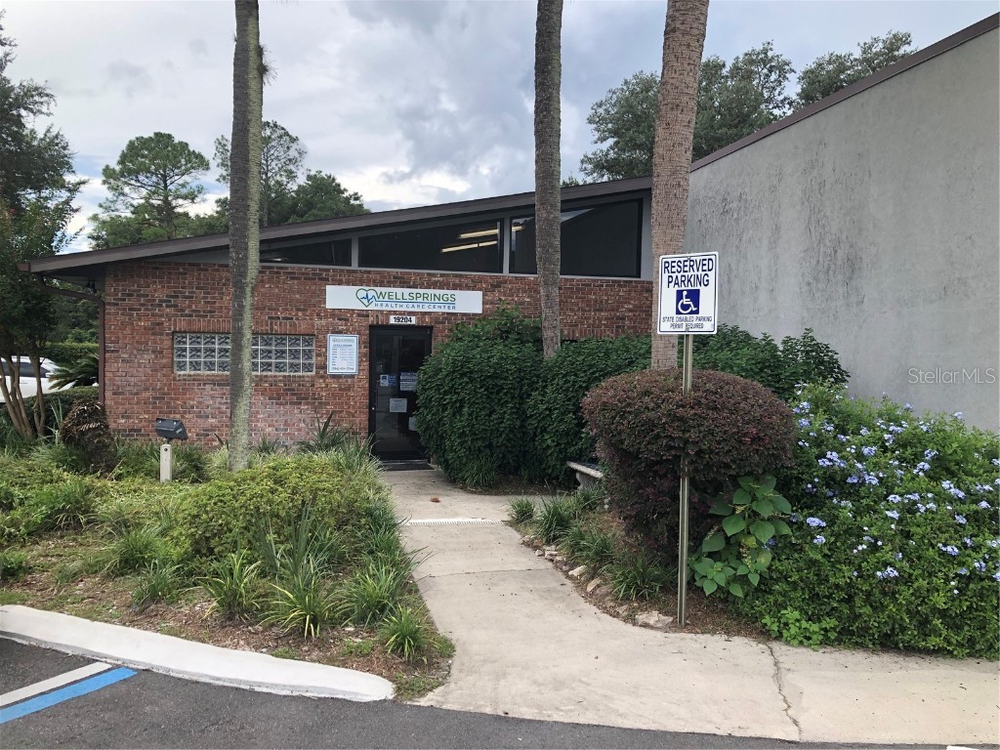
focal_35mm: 28
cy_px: 375
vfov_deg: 49.7
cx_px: 500
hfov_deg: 63.4
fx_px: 809
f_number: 1.8
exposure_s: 1/725
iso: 20
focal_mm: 3.99
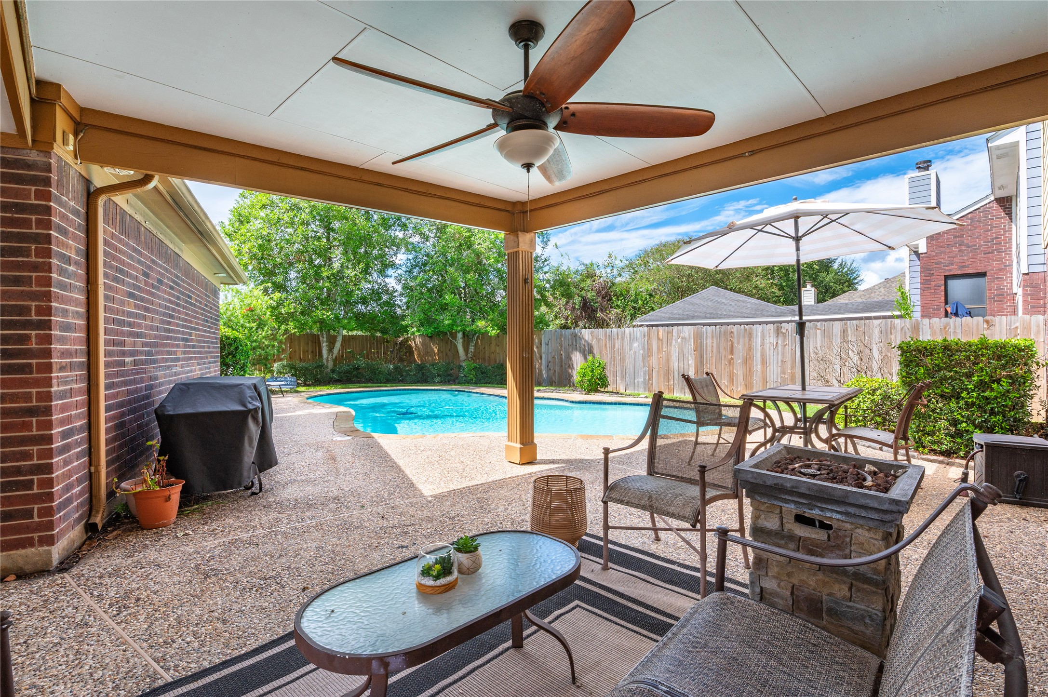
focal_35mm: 17
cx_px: 524
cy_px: 348
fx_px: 495
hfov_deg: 93.3
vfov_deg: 70.4
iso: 125
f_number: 14
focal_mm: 17
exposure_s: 1/60
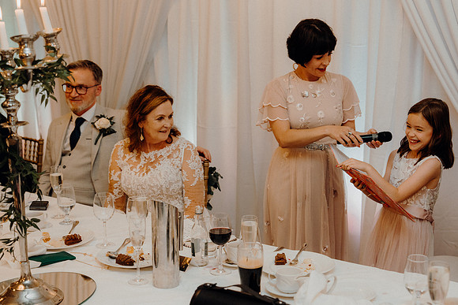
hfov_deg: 35.0
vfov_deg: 23.8
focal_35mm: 57
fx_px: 725
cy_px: 152
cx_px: 229
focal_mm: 57
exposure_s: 1/200
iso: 2500
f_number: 3.5
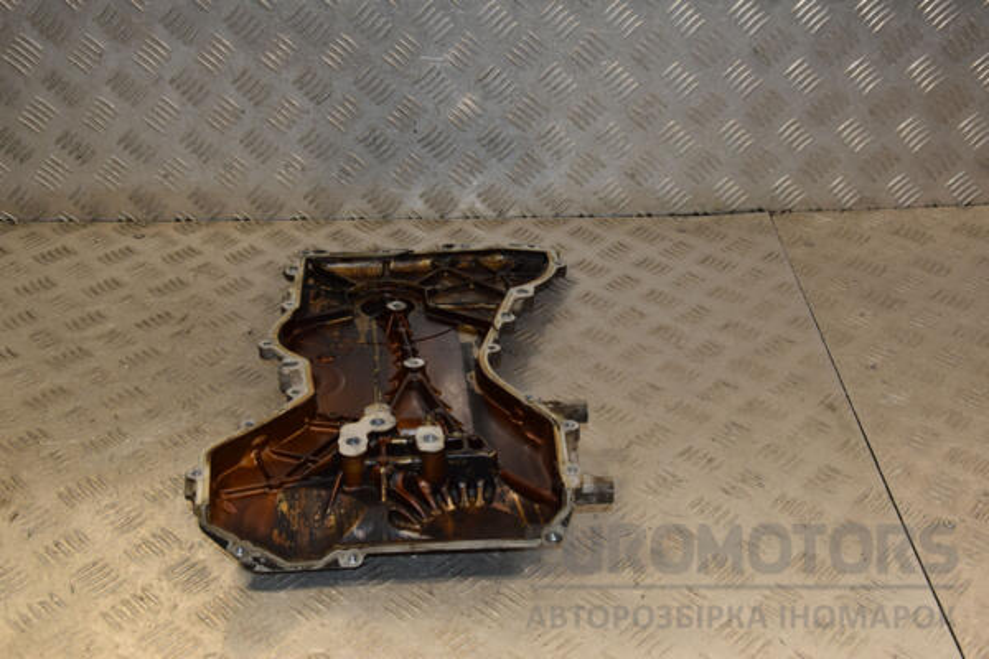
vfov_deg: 29.9
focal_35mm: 45
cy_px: 330
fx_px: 1236
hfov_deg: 43.6
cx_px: 494
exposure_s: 1/200
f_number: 7.1
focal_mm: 30
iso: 800
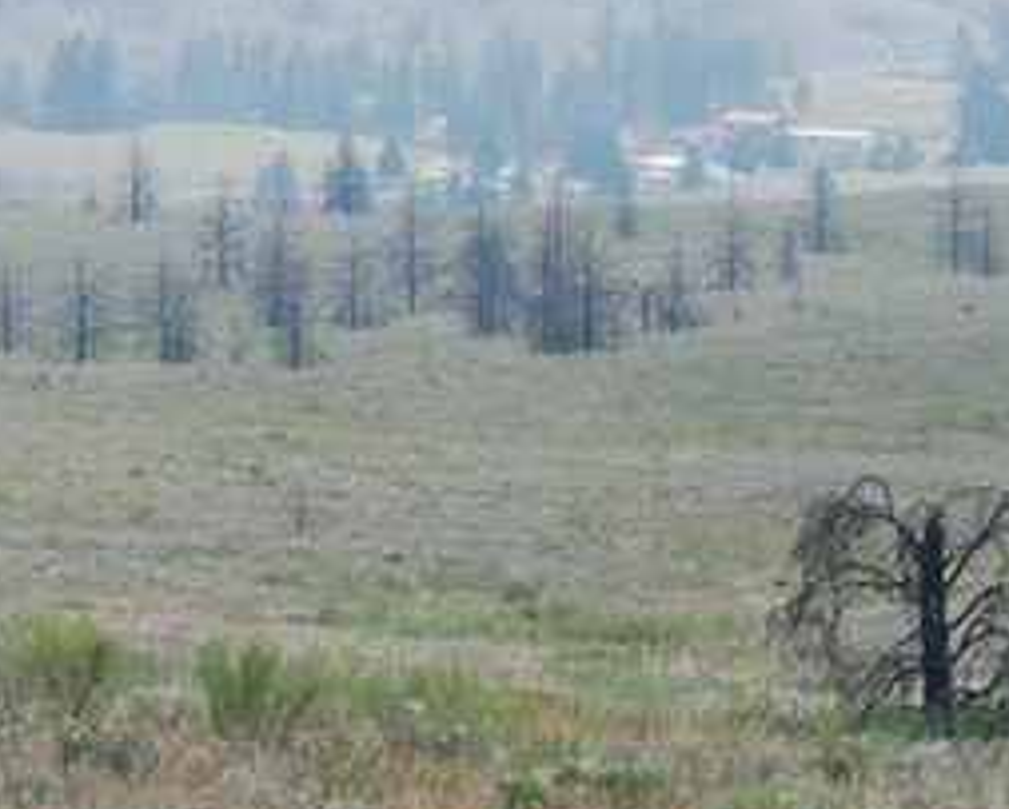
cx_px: -680
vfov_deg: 6.1
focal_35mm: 253
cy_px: 335
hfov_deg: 7.5
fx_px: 7564
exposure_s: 1/250
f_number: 8
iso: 100
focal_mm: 42
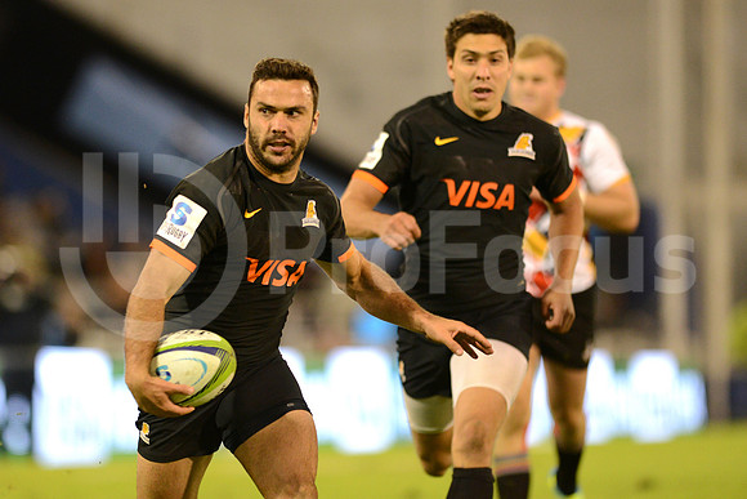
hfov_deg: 6.9
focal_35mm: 300
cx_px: 374
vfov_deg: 4.6
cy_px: 250
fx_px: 6226
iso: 3200
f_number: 2.8
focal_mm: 300
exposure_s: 1/800
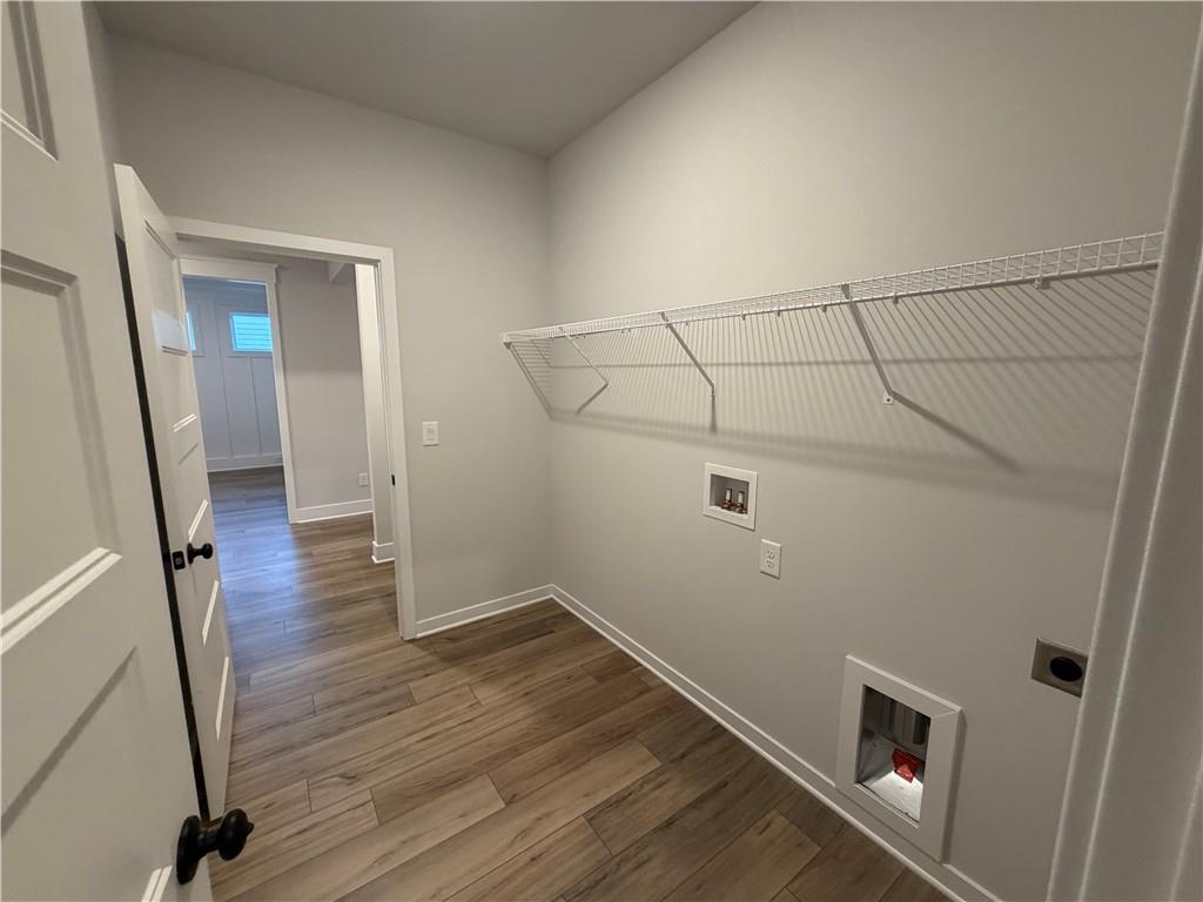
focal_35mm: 14
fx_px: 487
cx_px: 602
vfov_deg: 85.7
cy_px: 451
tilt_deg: -9.6
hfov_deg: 102.1
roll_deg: -0.1
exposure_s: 1/60
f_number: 2.2
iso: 320
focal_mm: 2.22
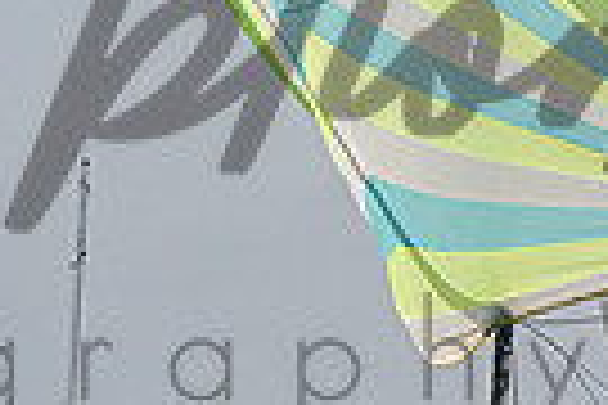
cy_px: 228
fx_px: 8714
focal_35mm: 516
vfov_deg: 2.7
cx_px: 832
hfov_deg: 4.0
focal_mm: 89
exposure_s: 1/3200
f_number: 10
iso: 1250
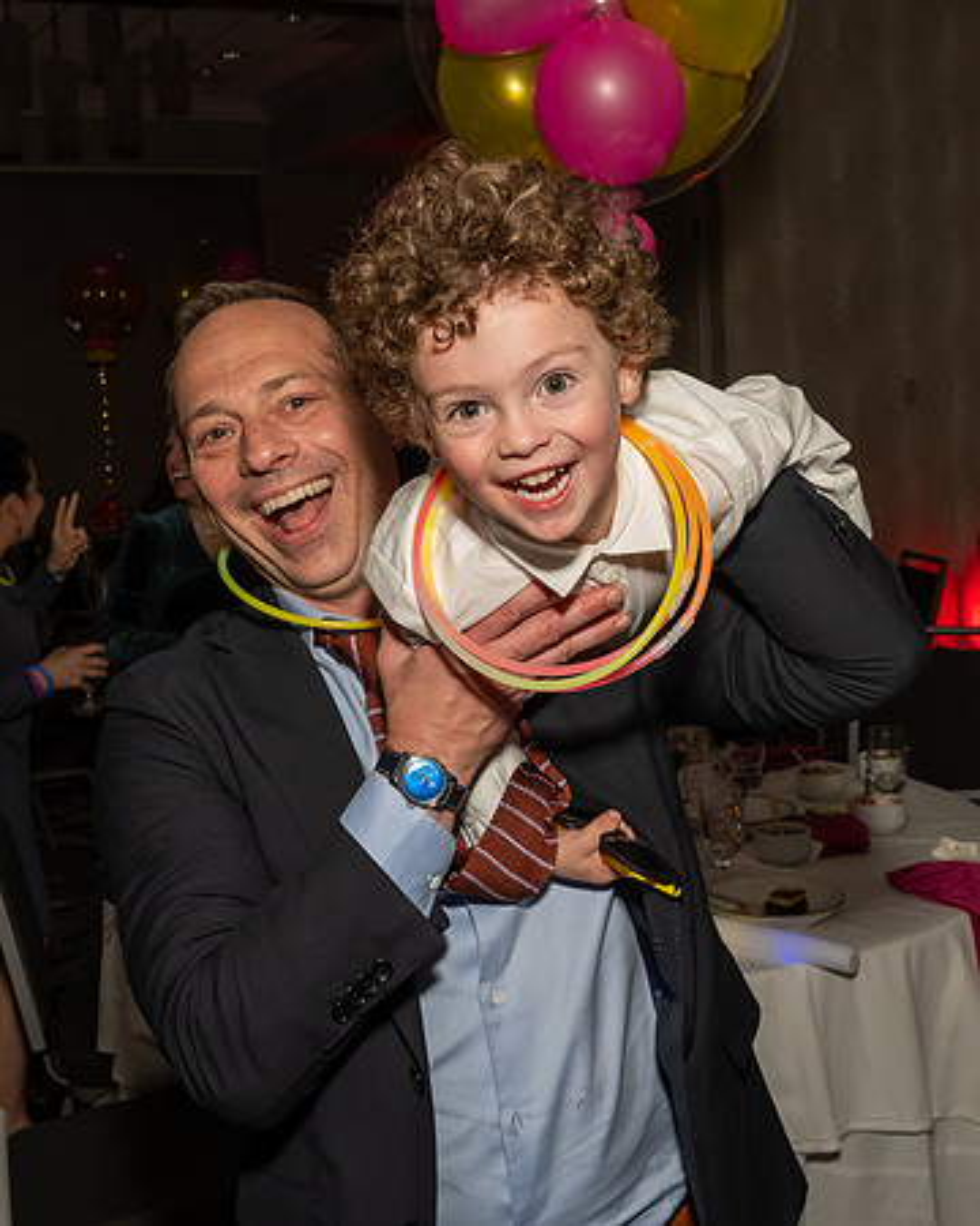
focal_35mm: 45
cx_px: 474
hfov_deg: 33.4
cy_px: 582
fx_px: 1632
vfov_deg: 41.1
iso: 800
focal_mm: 20
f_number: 7.1
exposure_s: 1/250
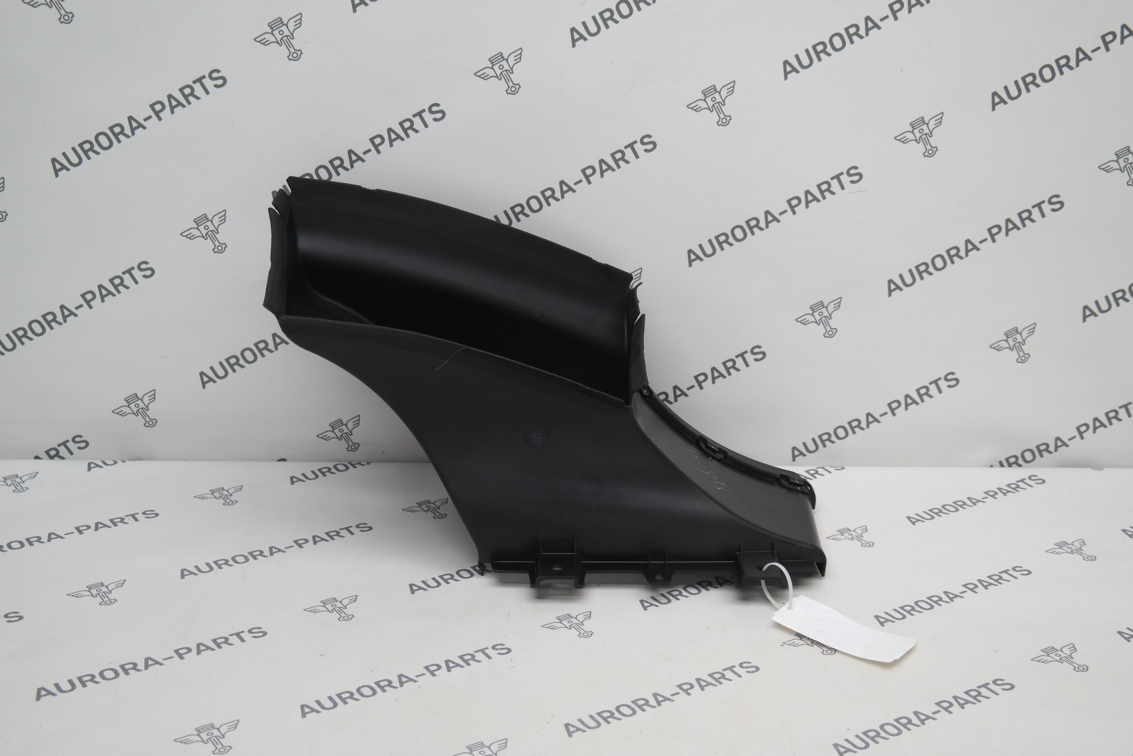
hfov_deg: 39.6
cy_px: 378
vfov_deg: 27.0
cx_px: 566
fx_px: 1573
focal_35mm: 50
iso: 200
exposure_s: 1/60
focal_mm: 33
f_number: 4.5
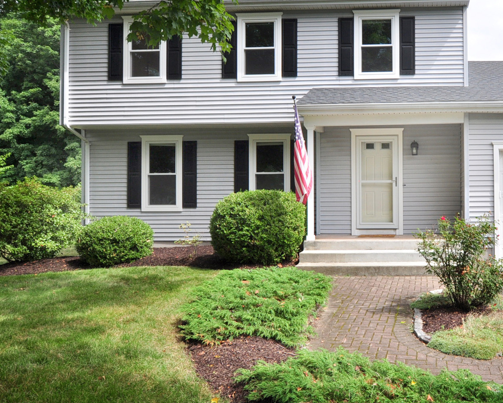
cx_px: 409
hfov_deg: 53.1
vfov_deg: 47.1
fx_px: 462
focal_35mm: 31
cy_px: 185
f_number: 9
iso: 250
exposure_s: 1/200
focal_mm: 12
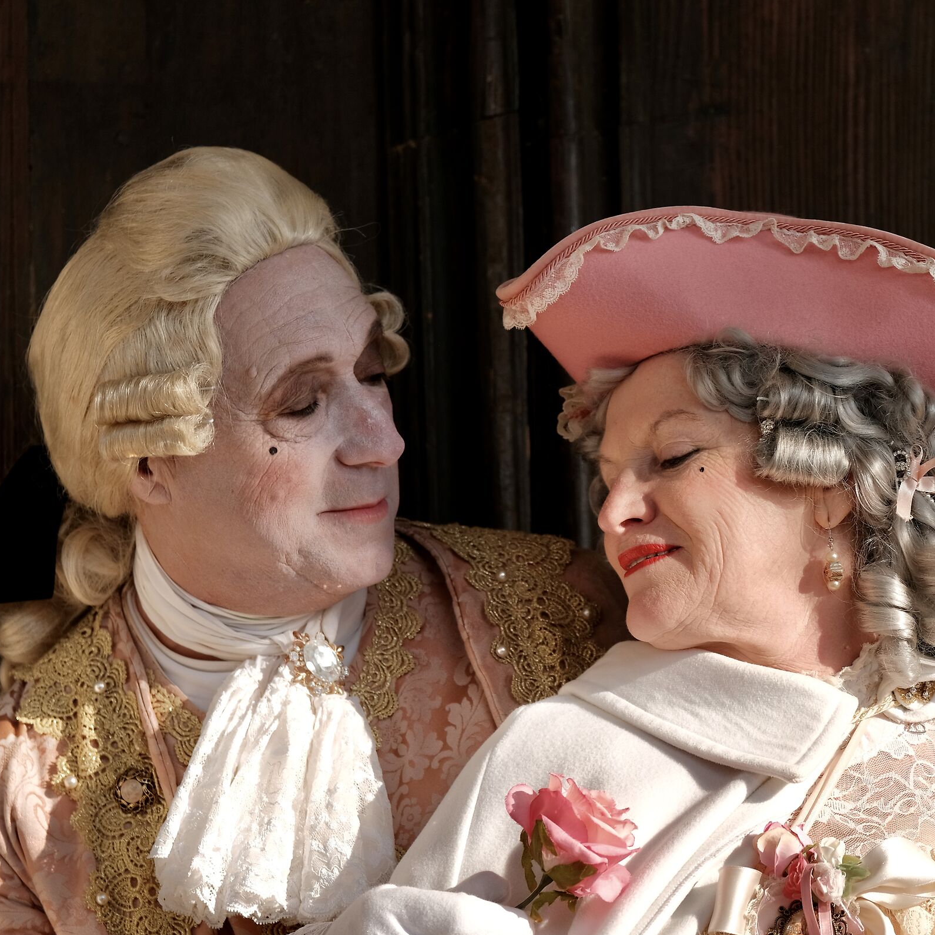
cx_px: 588
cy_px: 468
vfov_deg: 11.6
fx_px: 4584
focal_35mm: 150
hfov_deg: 11.6
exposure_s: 1/850
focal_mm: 77.9
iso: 200
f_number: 3.8
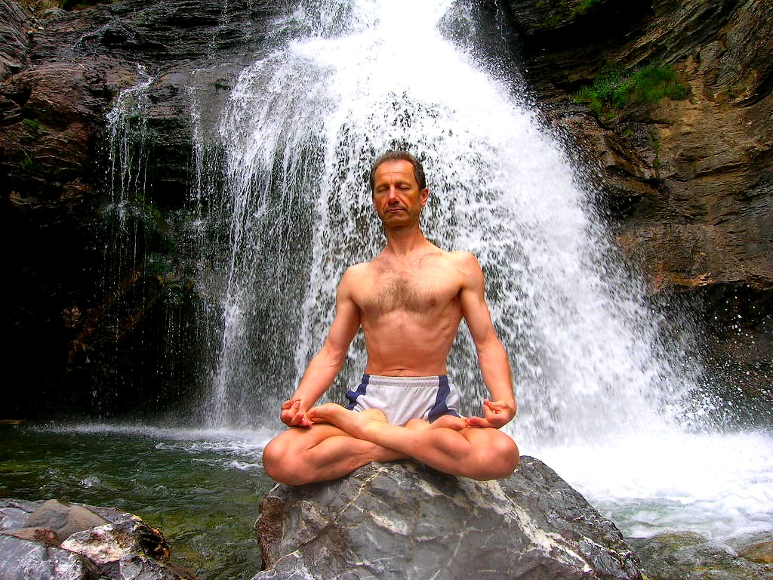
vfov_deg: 41.8
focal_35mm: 34
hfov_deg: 54.0
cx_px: 386
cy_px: 290
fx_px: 759
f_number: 4.9
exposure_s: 1/250
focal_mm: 5.7
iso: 50
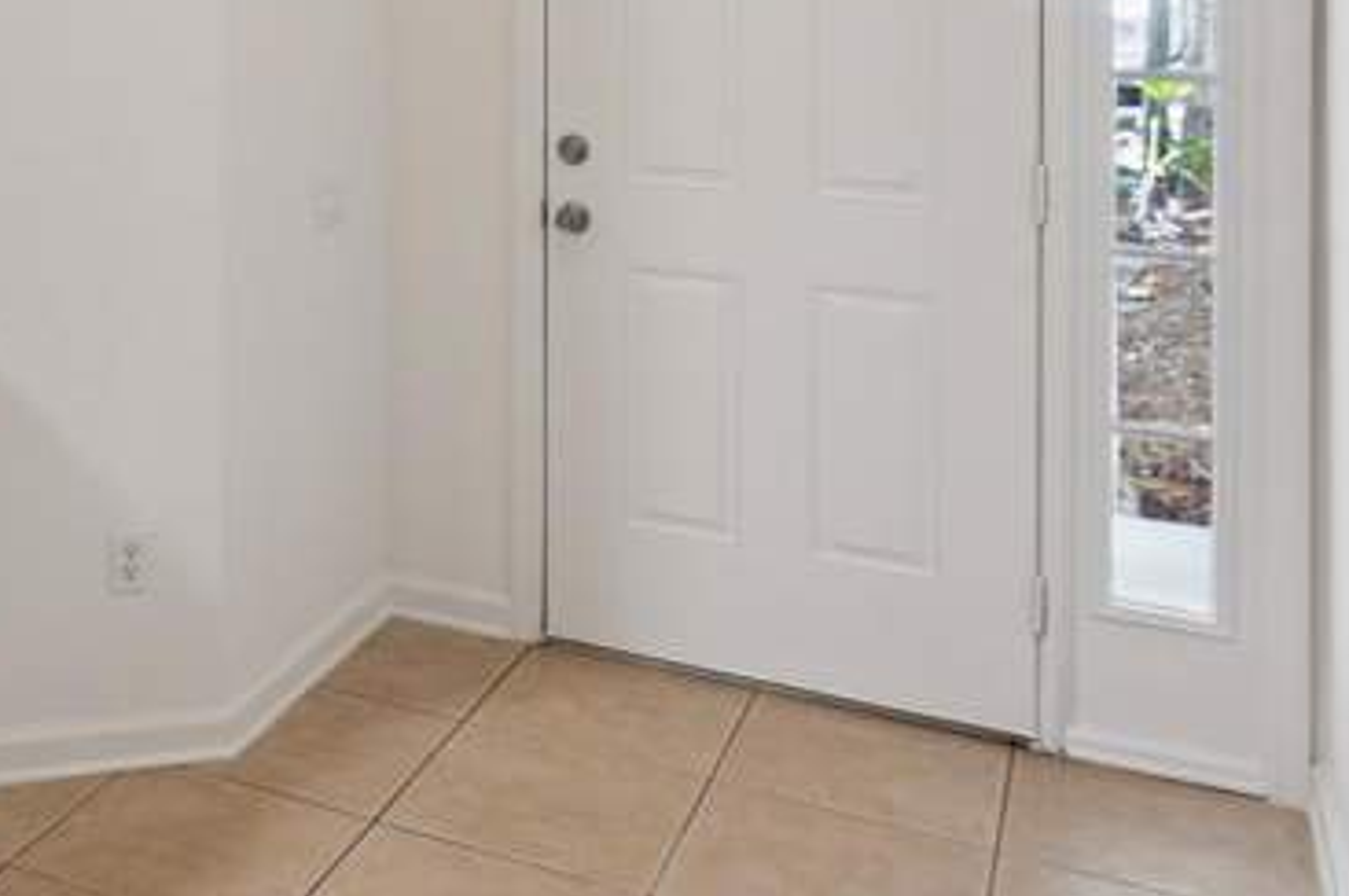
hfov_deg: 37.7
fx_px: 1797
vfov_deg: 26.1
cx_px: 70
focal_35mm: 48
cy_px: -61
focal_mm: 22
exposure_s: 1/20
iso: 400
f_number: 10
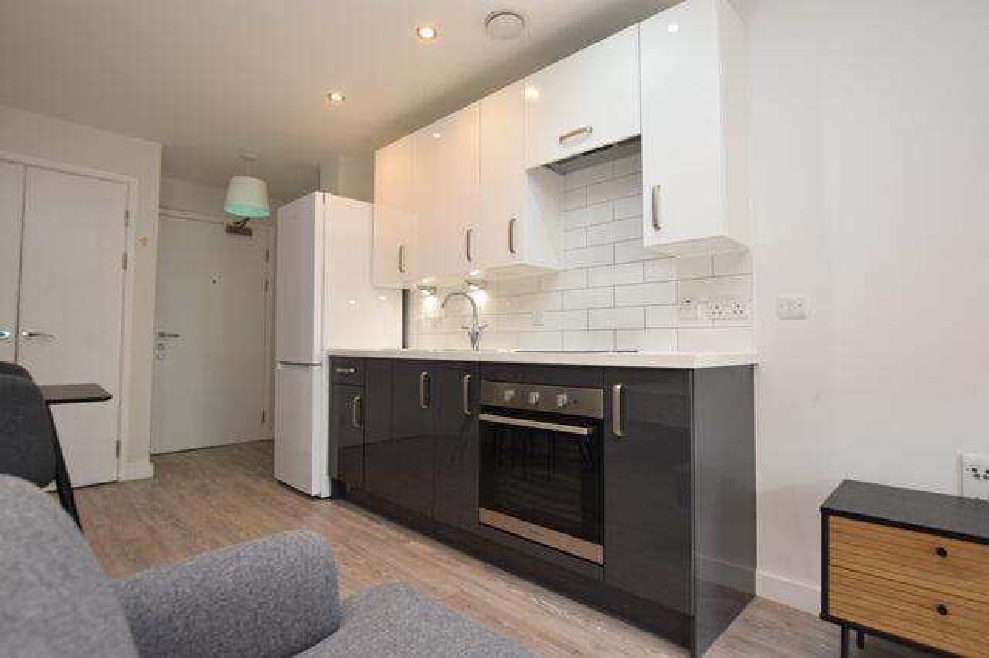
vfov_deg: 67.3
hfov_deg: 90.0
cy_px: 329
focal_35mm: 18
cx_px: 494
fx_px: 494
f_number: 5
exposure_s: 1/100
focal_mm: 12
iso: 800
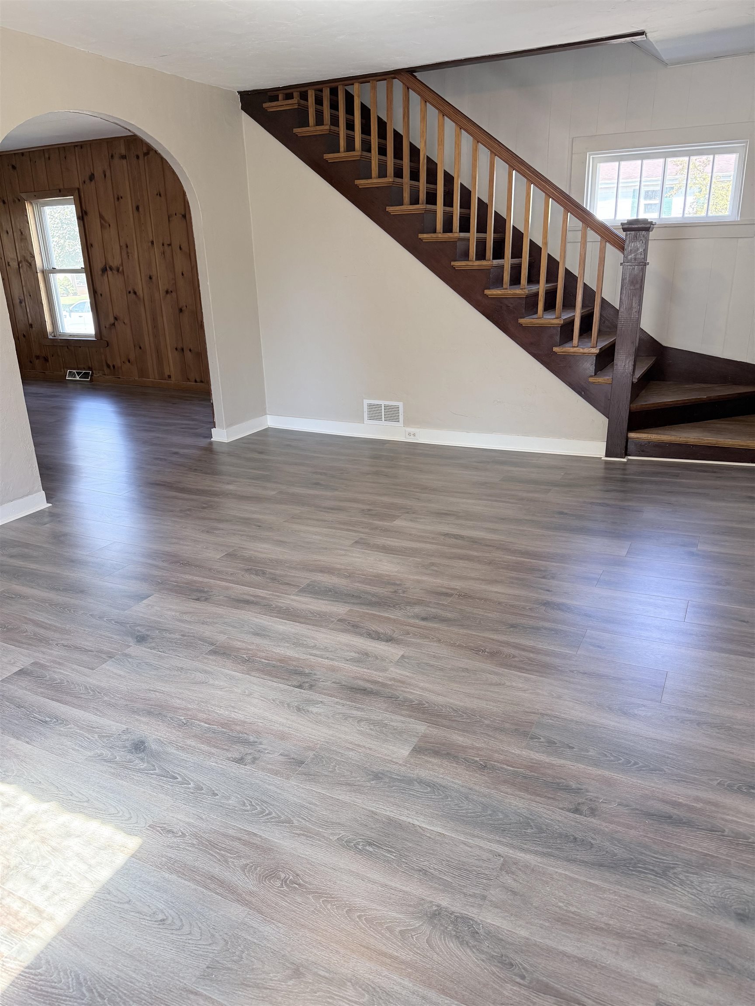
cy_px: 503
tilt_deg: -18.9
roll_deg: +1.4
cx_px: 378
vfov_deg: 71.6
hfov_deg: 56.8
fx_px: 698
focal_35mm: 24
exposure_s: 1/198
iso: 200
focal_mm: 6.76
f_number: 1.78
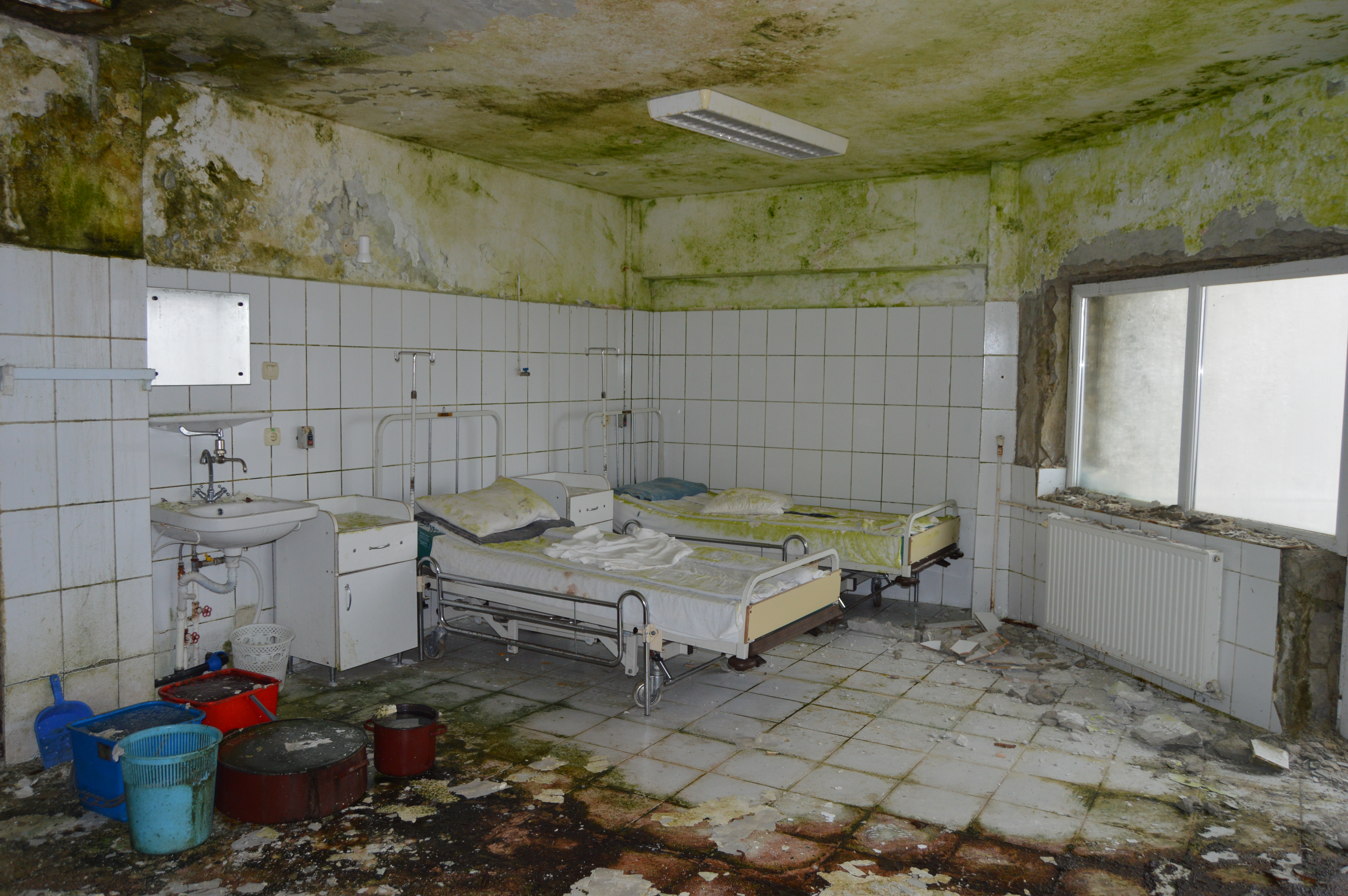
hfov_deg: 67.4
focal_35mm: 27
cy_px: 448
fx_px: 1010
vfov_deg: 47.8
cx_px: 674
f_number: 4
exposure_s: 1/80
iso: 400
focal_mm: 18
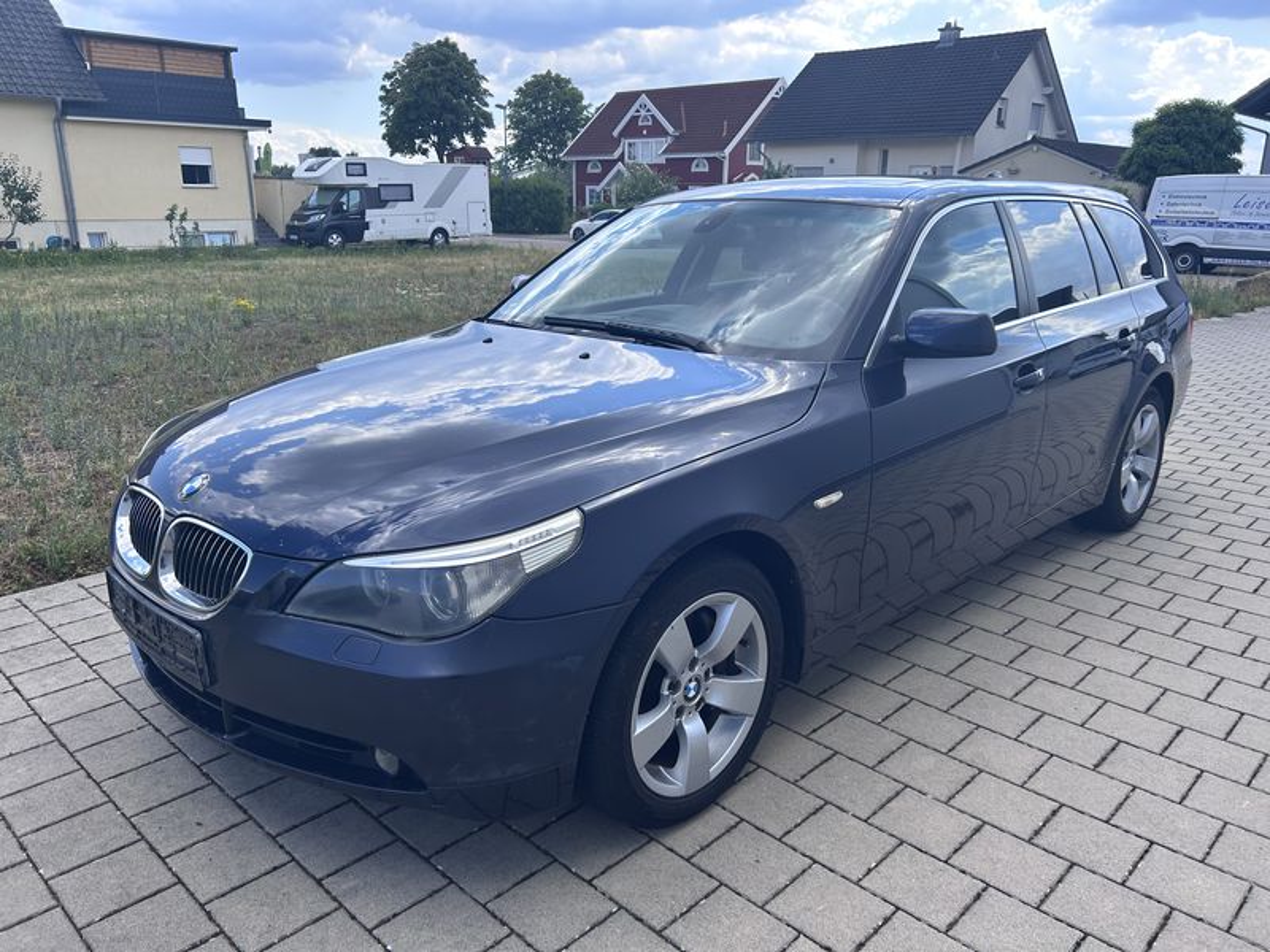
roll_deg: -0.2
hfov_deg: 67.3
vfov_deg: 53.1
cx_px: 635
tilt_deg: -16.8
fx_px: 954
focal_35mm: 26
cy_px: 476
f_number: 1.5
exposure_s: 1/1295
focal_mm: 5.7
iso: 50
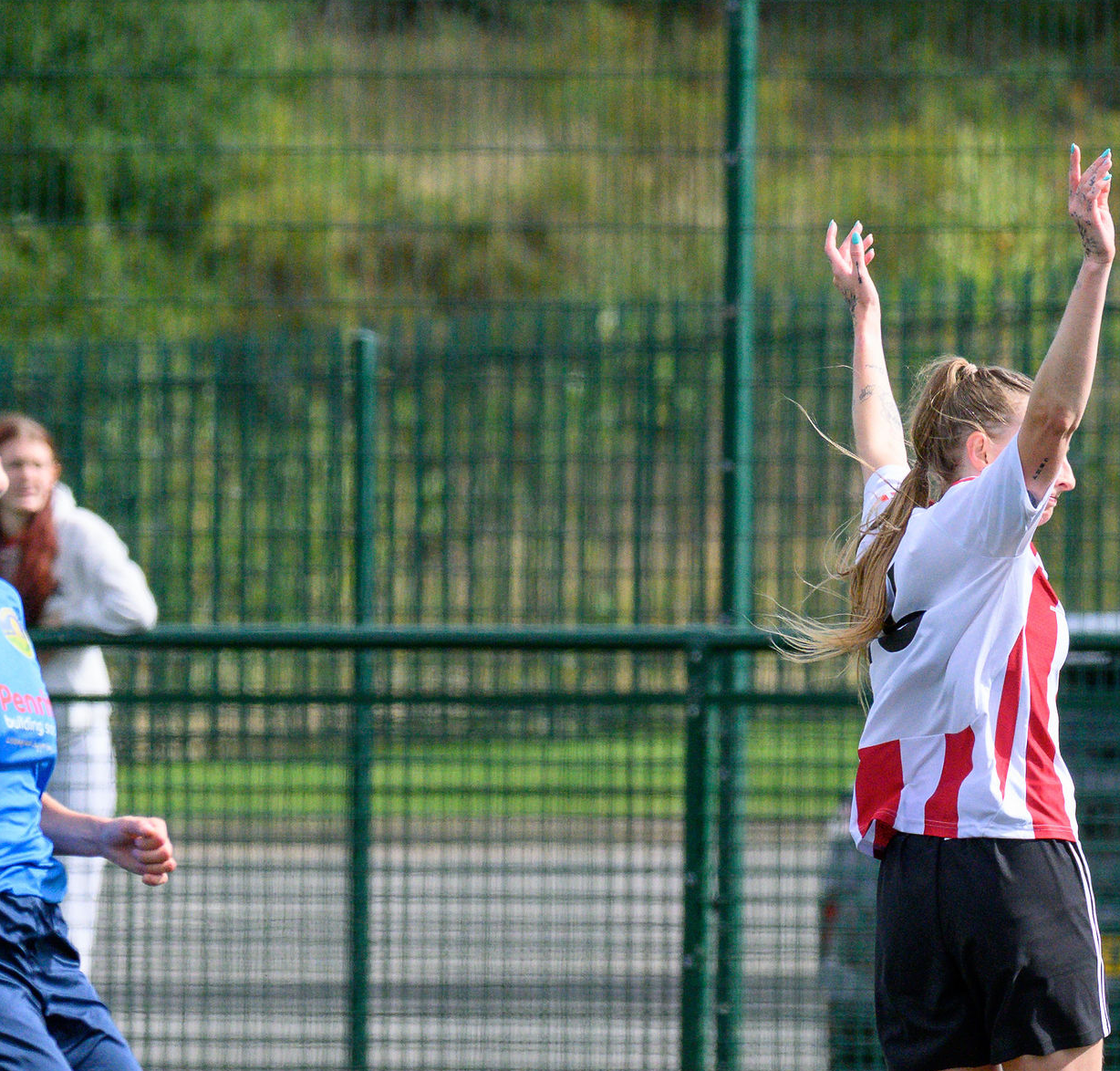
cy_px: 674
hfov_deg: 2.2
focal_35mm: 819
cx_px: 782
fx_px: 29328
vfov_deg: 2.1
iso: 1100
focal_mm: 220
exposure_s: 1/4000
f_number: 5
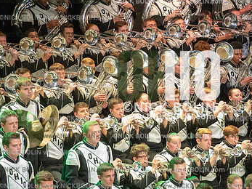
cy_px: 85
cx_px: 168
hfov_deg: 6.2
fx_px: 2336
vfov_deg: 4.6
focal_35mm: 321
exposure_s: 1/800
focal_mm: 200
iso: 8000
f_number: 2.8
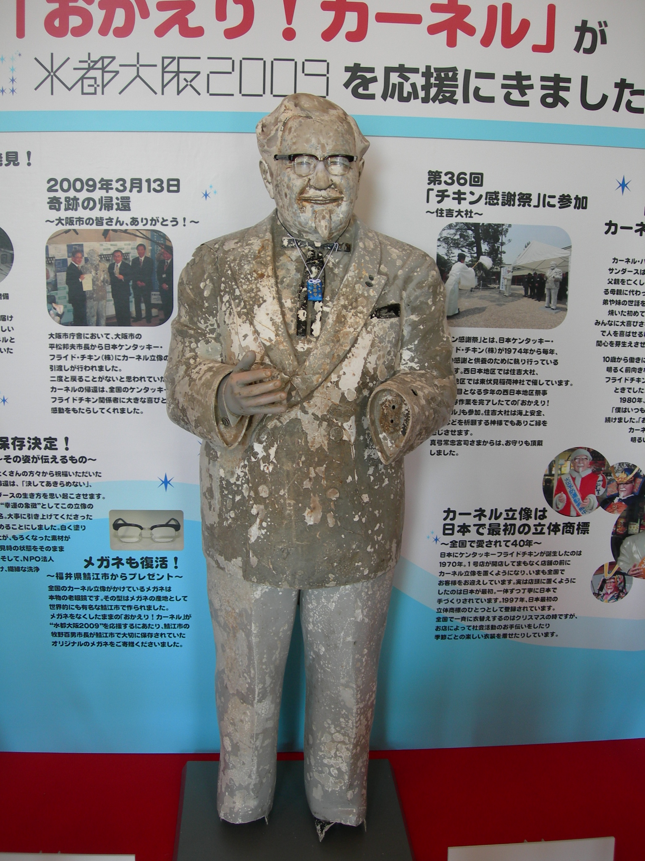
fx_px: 944
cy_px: 430
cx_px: 322
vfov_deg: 49.0
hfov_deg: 37.7
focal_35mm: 38
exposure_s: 1/27.4
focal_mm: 7.8
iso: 50
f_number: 2.8
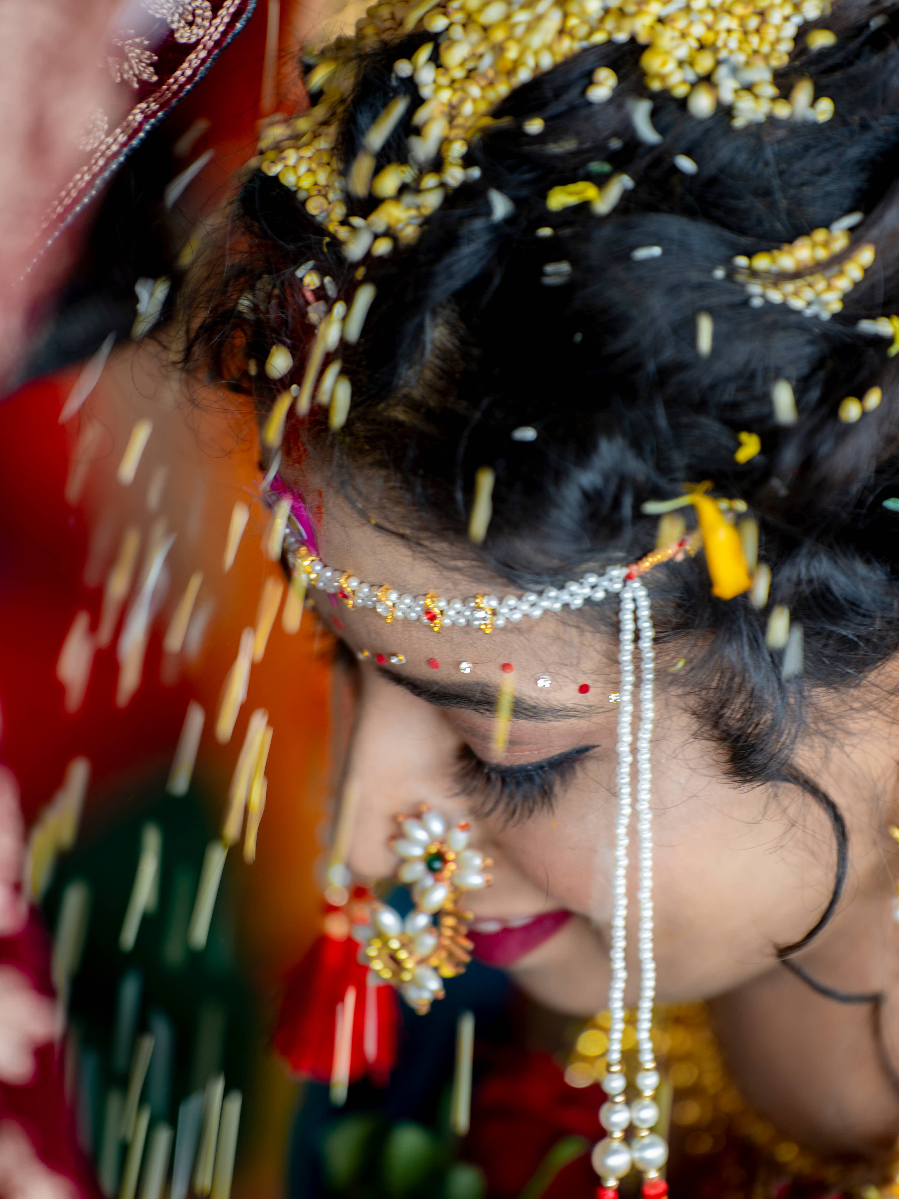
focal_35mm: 222
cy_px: 556
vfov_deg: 8.9
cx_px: 512
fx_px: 7687
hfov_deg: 6.7
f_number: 2.8
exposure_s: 1/80
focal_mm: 180
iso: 160
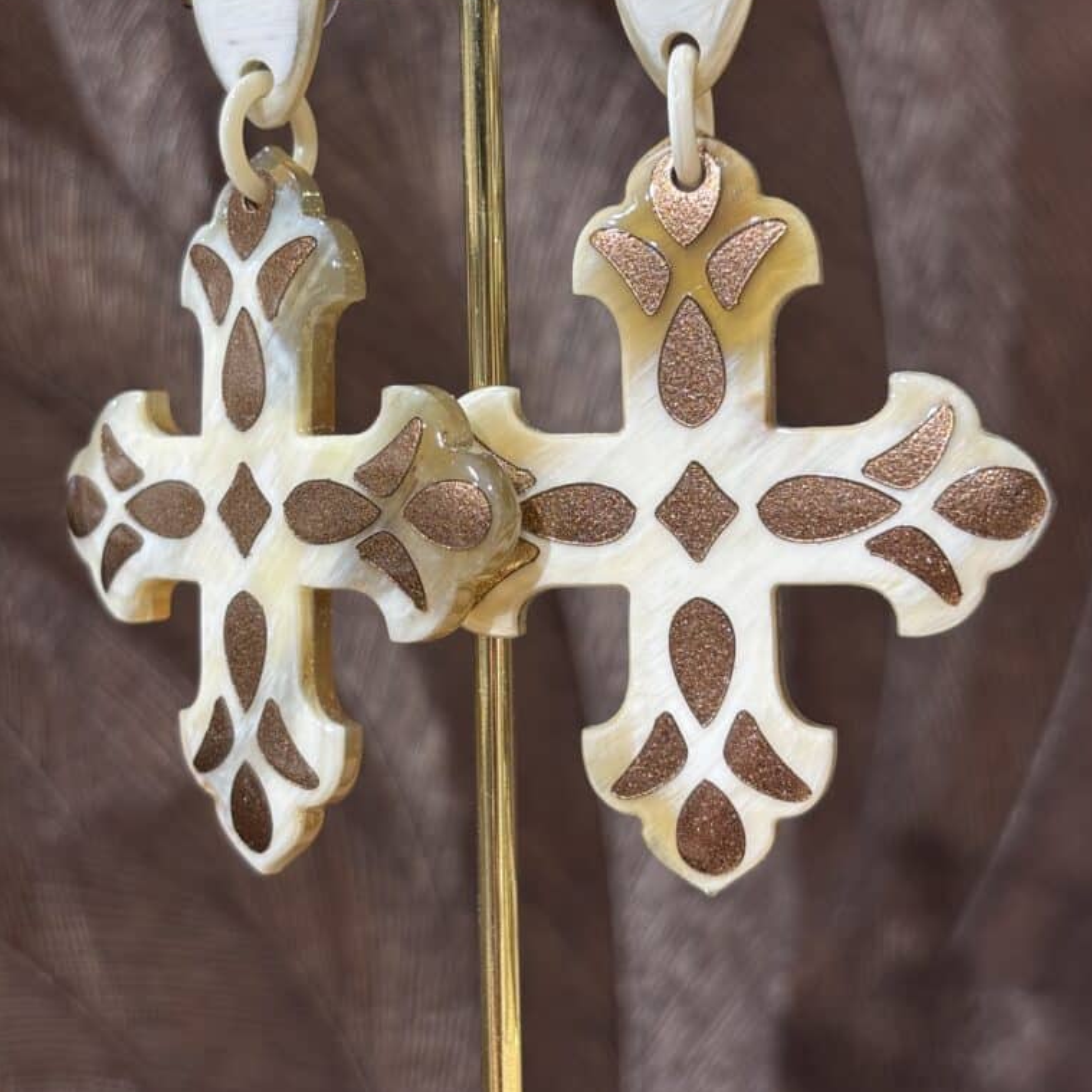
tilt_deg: -2.9
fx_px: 2213
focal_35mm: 62
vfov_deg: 27.7
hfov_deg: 27.7
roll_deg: +0.5
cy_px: 443
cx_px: 550
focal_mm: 5.96
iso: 25
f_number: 1.6
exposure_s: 1/50
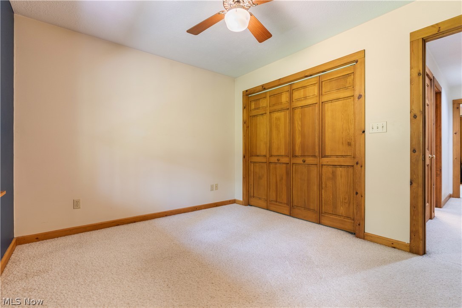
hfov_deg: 96.7
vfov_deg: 73.7
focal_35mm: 16
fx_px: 205
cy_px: 154
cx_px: 231
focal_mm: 16
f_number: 2.8
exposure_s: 1/5
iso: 800
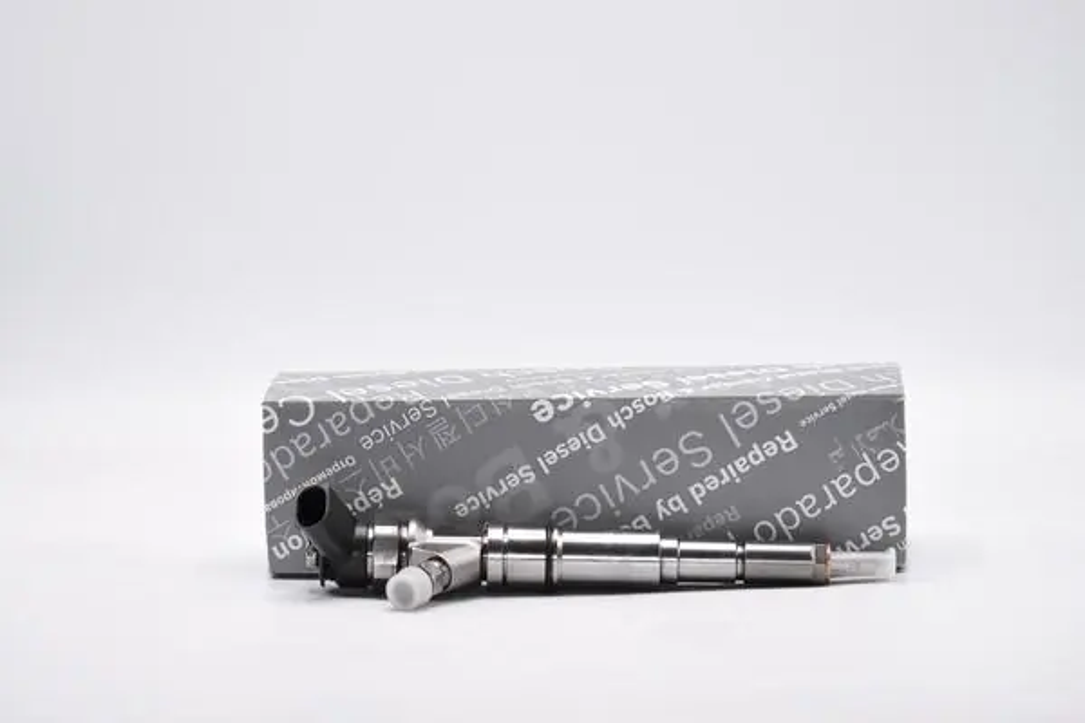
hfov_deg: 15.2
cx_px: 542
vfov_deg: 10.2
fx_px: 4068
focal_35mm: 135
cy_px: 362
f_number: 3
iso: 100
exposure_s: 1/200
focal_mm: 90
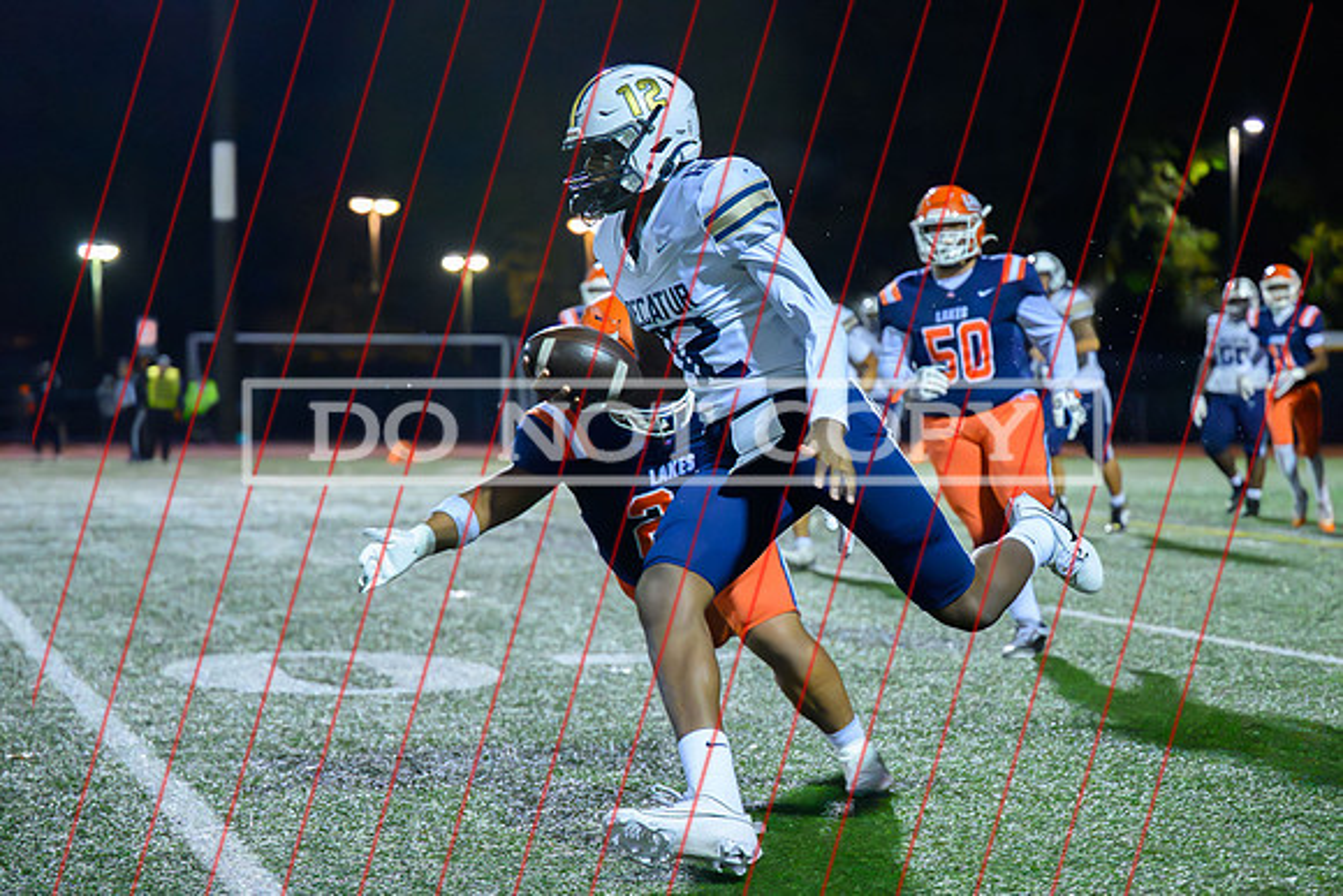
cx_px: 830
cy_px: 495
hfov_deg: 22.6
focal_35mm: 90
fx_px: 3351
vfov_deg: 15.2
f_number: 2.8
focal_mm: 70
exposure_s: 1/1250
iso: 25600
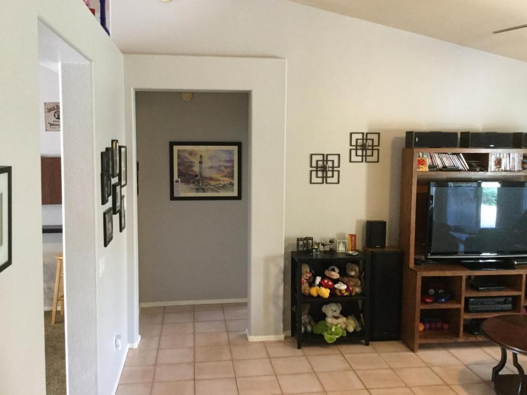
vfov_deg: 42.9
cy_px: 189
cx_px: 261
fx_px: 502
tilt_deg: -5.1
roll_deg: -1.1
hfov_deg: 55.4
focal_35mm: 33
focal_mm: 3.3
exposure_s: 1/24
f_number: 2.4
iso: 200
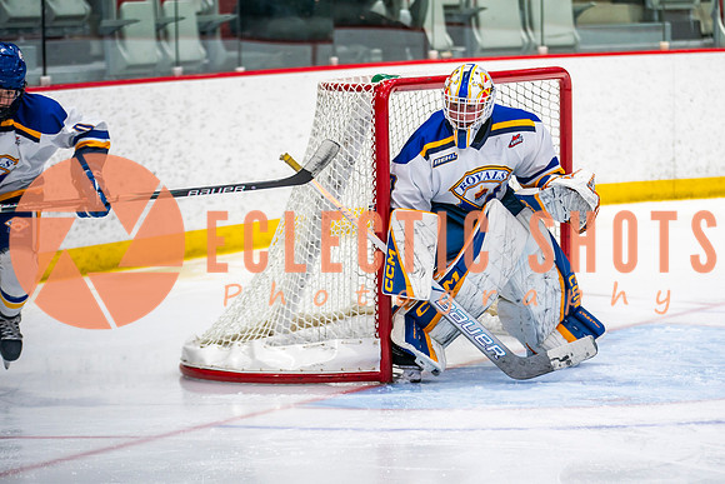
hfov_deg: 10.8
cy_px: 166
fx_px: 3822
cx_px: 476
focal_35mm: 190
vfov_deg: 7.2
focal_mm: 142
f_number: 2.8
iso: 640
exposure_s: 1/640
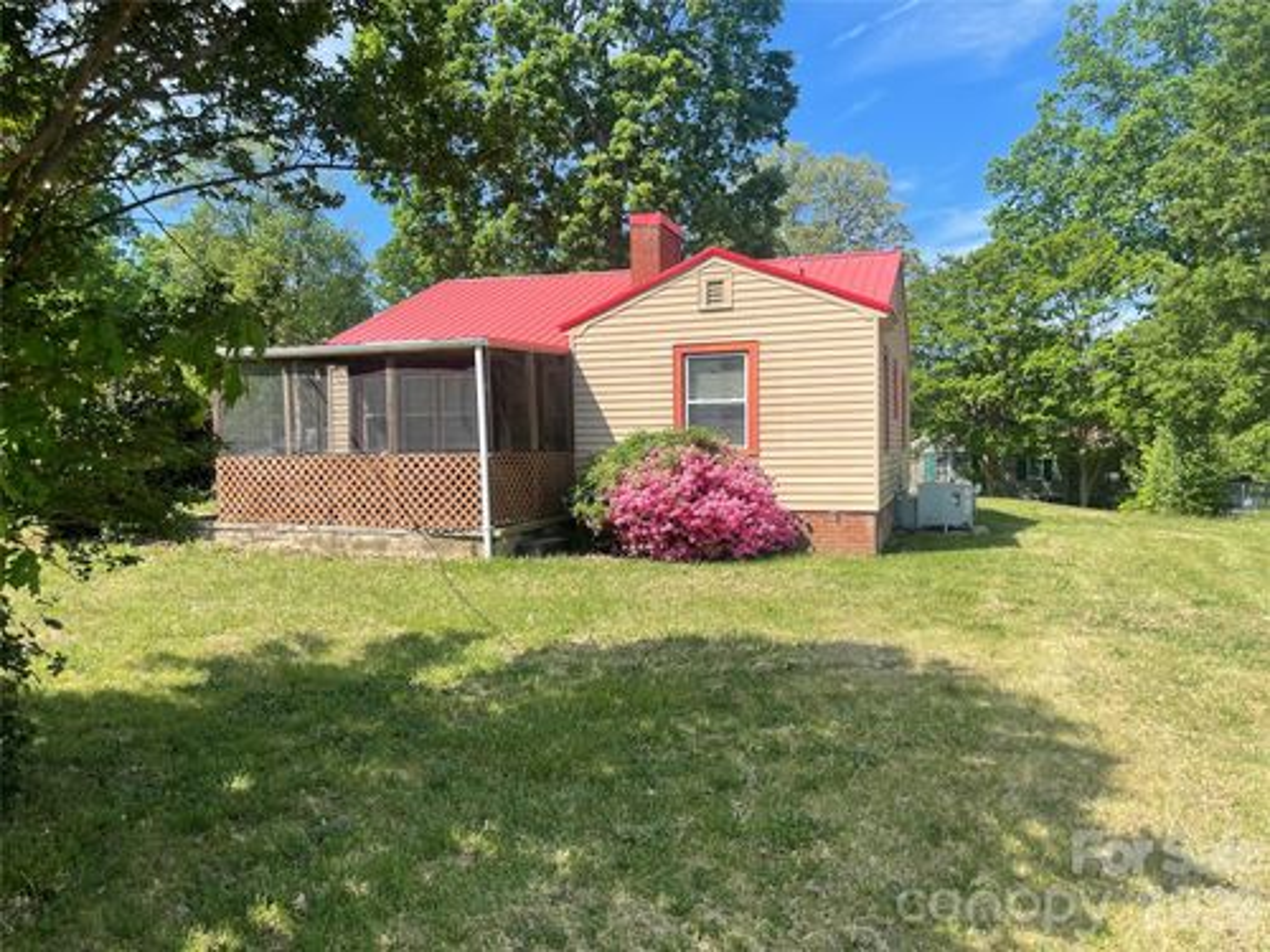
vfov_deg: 54.9
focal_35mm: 25
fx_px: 917
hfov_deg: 69.4
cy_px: 476
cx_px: 635
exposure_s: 1/2247
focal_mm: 5.1
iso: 32
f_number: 1.6
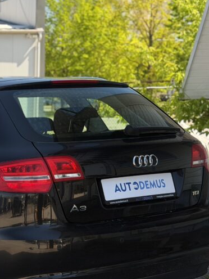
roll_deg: +0.6
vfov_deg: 19.7
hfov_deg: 14.5
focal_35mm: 99
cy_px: 205
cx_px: -41
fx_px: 797
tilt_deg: -8.8
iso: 80
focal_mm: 6.76
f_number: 1.78
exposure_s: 1/452
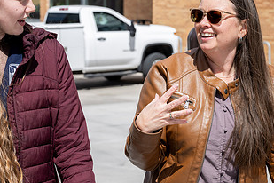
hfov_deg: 17.1
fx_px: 913
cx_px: 121
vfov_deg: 11.4
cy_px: 91
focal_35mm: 120
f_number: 6.3
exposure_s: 1/500
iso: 125
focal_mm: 63
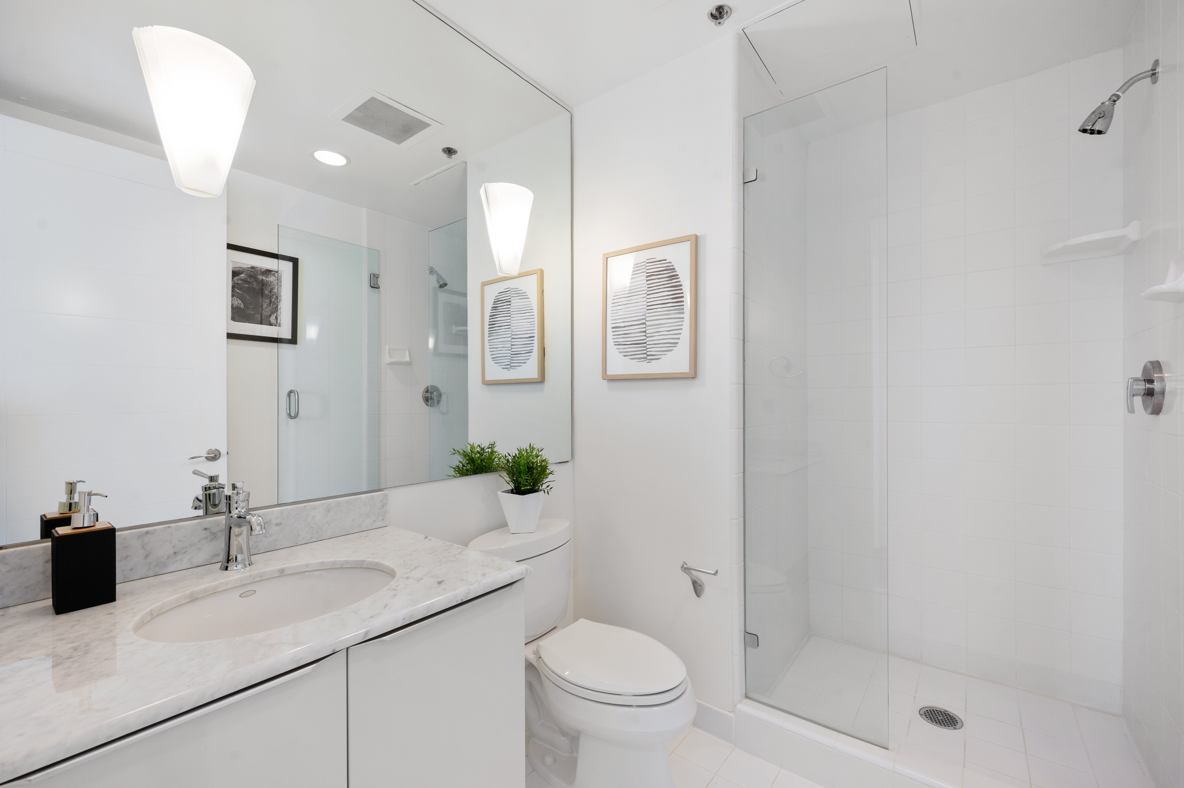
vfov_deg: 77.2
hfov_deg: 100.4
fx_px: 493
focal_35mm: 15
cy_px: 394
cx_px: 592
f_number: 9
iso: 400
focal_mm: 15
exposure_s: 1/20
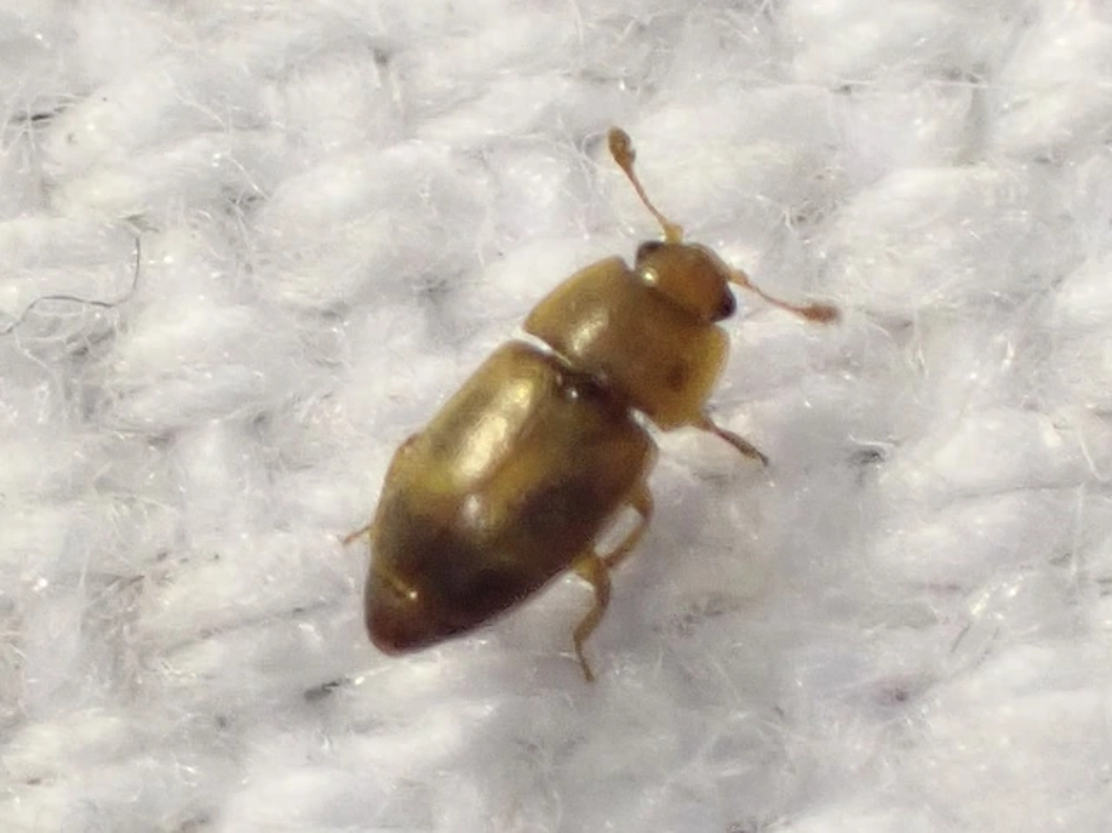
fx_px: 3210
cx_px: 556
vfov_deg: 14.8
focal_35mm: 100
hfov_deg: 19.7
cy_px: 416
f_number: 4.9
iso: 500
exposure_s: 1/250
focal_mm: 18
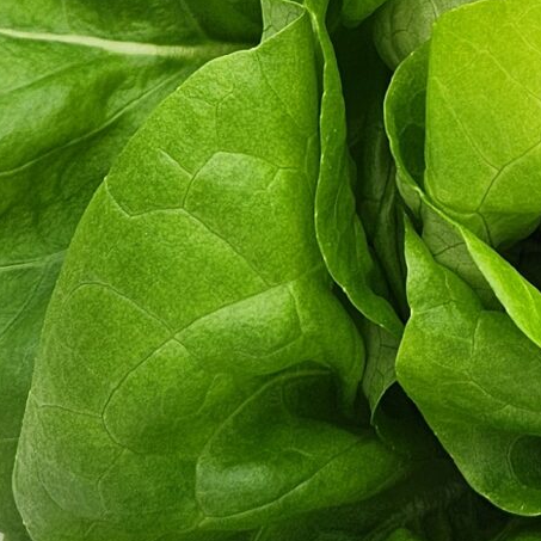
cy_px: -140
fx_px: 2033
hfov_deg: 14.6
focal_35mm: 115
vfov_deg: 14.6
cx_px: 682
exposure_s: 1/383
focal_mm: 5.4
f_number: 1.8
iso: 20
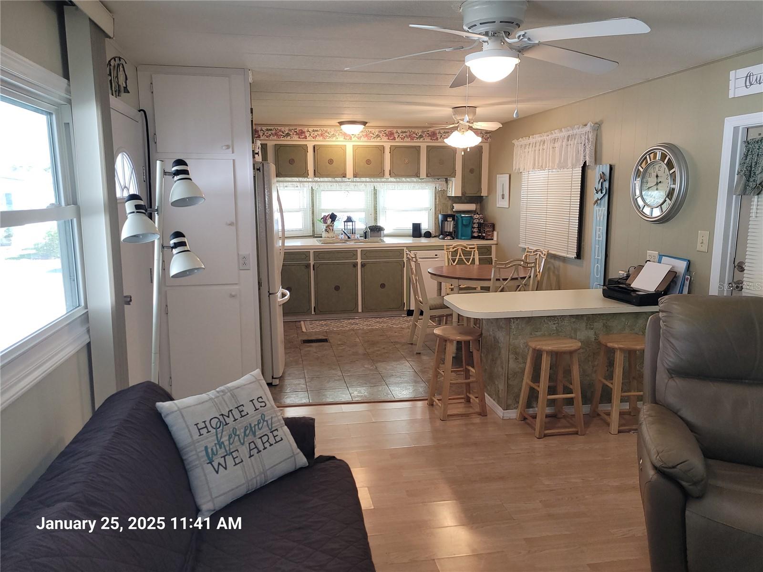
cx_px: 382
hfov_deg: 67.3
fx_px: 573
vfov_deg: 53.1
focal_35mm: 26
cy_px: 286
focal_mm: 5.4
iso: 125
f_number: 1.8
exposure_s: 1/60
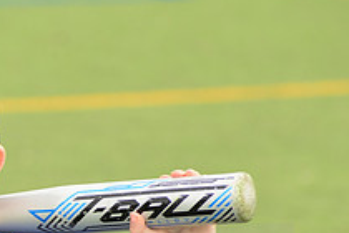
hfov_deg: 4.4
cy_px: 245
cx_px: -28
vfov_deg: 2.9
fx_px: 4546
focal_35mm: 469
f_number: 8
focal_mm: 170
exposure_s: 1/200
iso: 250
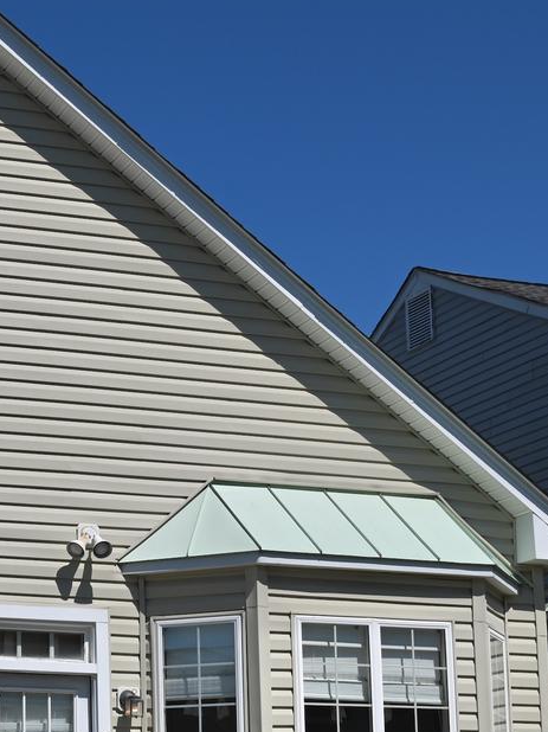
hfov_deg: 16.4
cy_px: 608
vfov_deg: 22.4
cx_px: -135
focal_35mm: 86
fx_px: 1817
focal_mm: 27
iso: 125
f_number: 11
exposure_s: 1/500
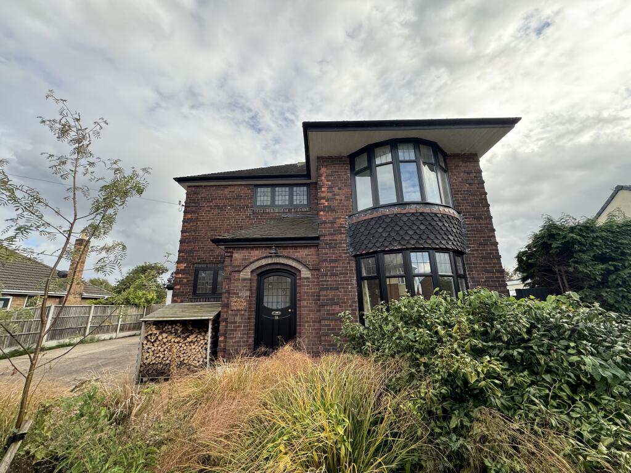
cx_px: 316
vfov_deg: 85.7
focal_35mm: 14
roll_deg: +2.1
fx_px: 255
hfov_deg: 102.1
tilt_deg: +17.1
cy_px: 236
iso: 40
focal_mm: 2.22
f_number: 2.2
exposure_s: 1/266
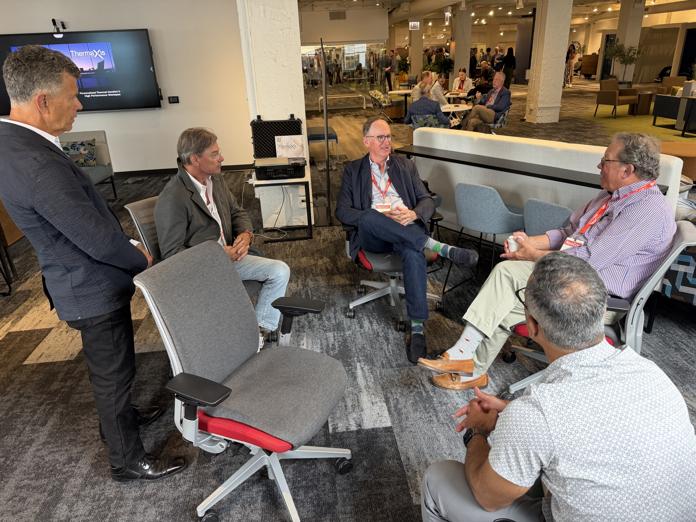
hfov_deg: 71.6
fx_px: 483
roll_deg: +2.8
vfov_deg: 56.8
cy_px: 261
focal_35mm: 24
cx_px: 348
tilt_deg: -23.0
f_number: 1.78
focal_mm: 6.76
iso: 250
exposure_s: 1/120
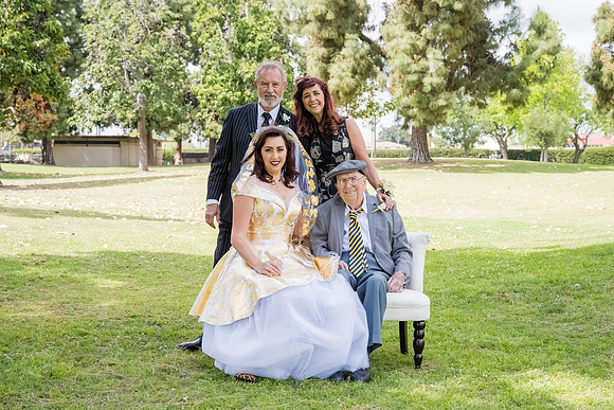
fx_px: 930
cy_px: 205
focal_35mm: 55
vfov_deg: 24.8
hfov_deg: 36.5
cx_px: 342
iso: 1250
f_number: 6.3
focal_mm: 49
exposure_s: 1/1600
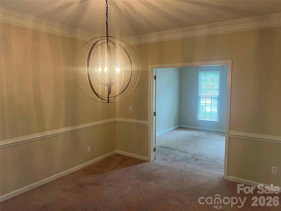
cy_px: 106
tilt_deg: -5.3
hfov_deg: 67.3
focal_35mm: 26
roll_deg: +0.0
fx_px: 211
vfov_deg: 53.1
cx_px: 140
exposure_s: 1/60
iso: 125
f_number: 1.5
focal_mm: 5.7
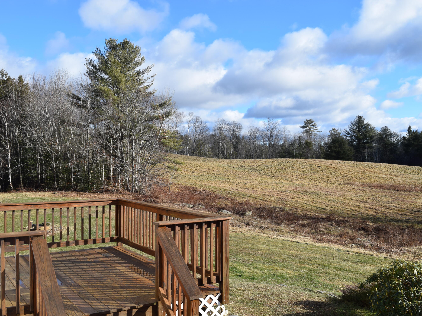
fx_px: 475
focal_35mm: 39
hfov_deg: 47.8
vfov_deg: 36.8
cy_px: 158
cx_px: 231
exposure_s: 1/320
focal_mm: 24
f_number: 9
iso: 200
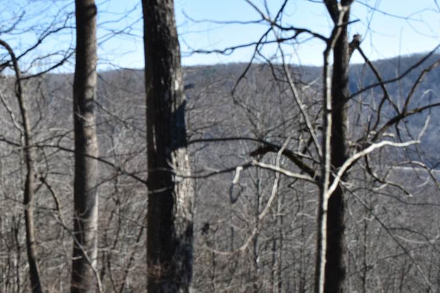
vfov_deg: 20.3
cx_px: 63
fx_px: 819
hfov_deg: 29.1
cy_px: 195
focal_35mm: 67
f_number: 8
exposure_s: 1/250
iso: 200
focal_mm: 26
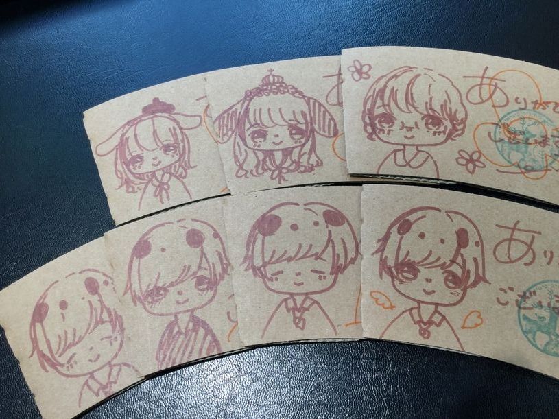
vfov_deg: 45.4
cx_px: 280
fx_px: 501
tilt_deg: -71.5
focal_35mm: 31
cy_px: 210
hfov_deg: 58.4
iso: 32
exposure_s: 1/50
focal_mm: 3.3
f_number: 2.4
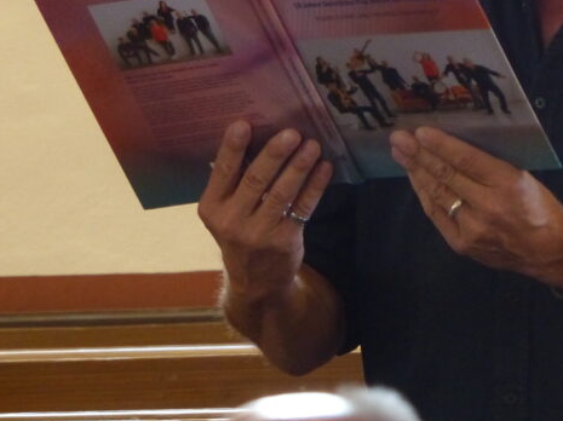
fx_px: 9637
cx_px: 530
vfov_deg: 2.5
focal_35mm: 593
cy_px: -18
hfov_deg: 3.3
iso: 400
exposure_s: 1/40
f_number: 2.8
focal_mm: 48.4
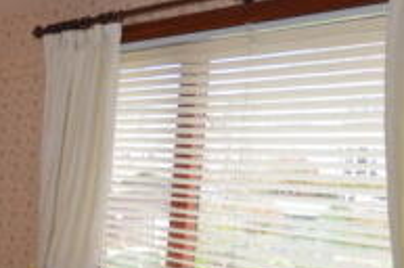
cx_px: 10
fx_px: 571
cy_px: 234
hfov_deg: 35.6
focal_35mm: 51
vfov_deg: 25.7
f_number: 4
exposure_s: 1/60
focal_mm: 10
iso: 400
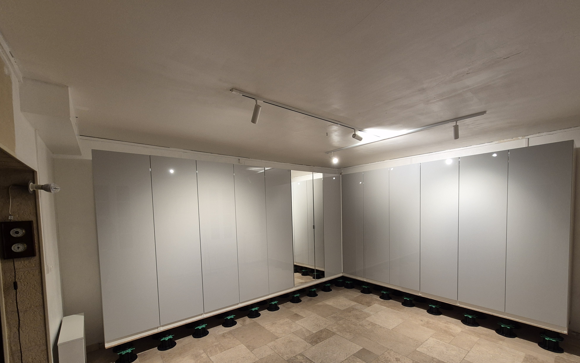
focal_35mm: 14
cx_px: 293
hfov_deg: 105.3
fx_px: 221
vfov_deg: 77.7
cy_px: 219
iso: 160
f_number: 2.2
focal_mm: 2.2
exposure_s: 1/50
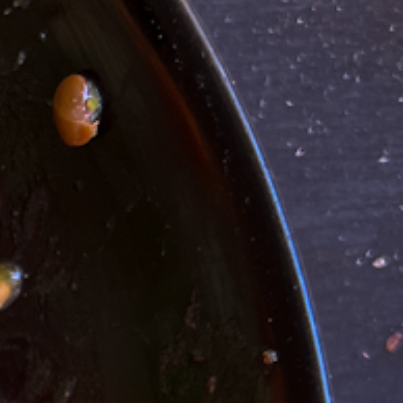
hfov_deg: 12.7
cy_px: 627
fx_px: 1594
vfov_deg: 13.5
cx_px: -393
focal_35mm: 121
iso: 50
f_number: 1.5
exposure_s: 1/120
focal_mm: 5.7
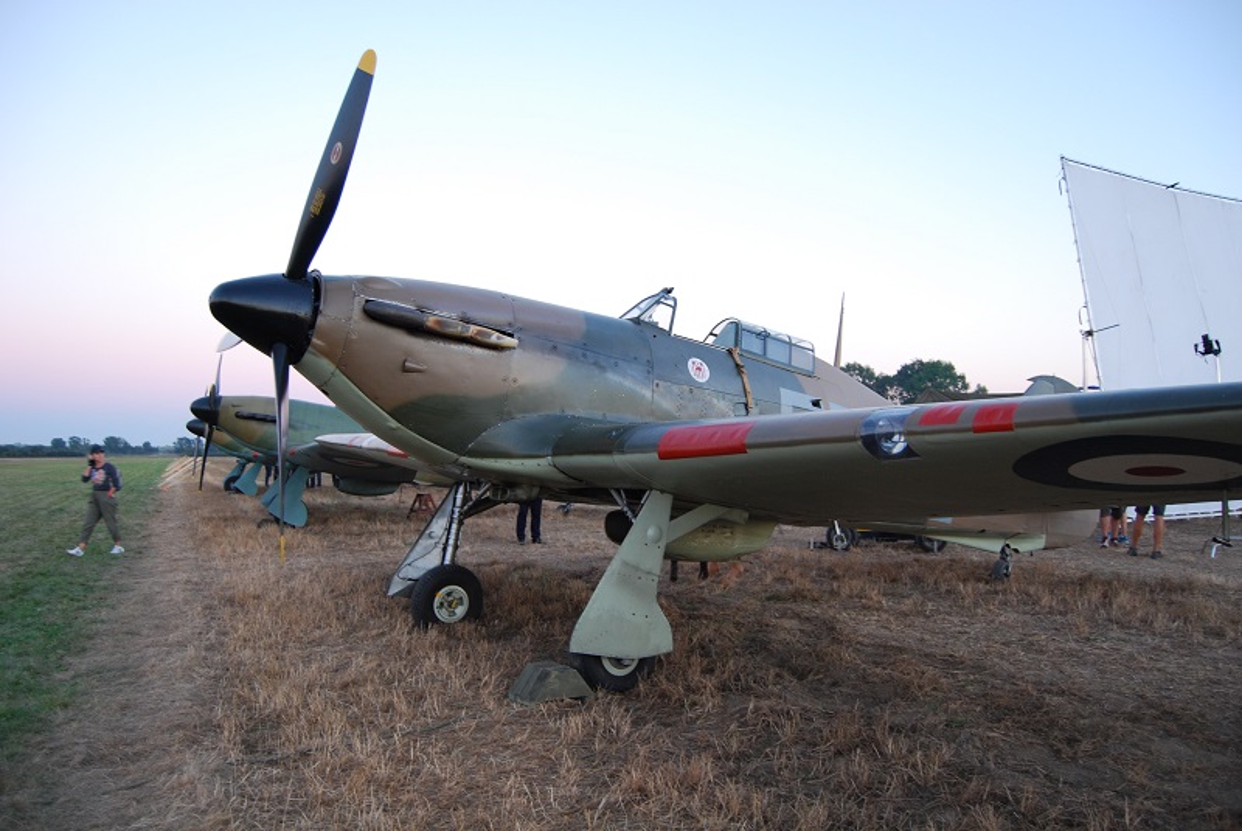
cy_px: 416
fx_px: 932
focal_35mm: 27
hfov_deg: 67.3
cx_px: 621
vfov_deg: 48.0
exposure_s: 1/30
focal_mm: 18
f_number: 3.5
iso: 320
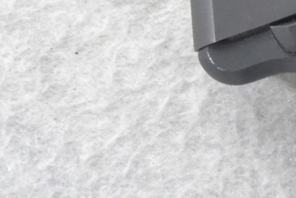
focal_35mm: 261
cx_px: 659
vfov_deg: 5.3
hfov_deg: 7.5
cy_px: 44
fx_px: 2150
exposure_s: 1/160
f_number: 20
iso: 3200
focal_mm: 35
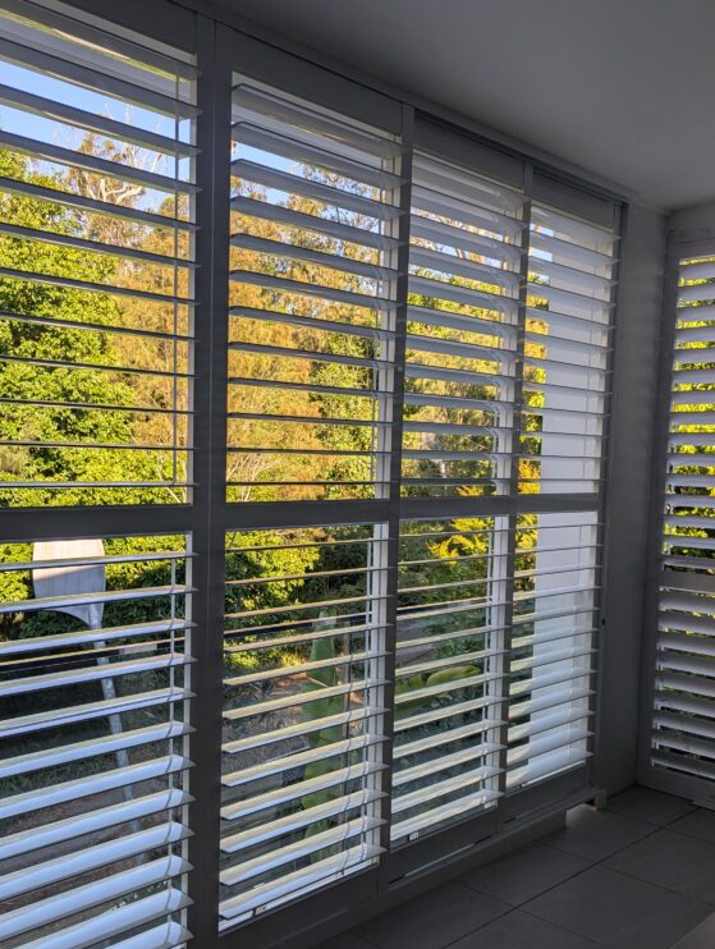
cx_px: 266
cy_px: 531
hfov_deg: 42.7
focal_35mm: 33
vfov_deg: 55.1
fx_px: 906
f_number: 1.85
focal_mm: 6.81
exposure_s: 1/615
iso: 42
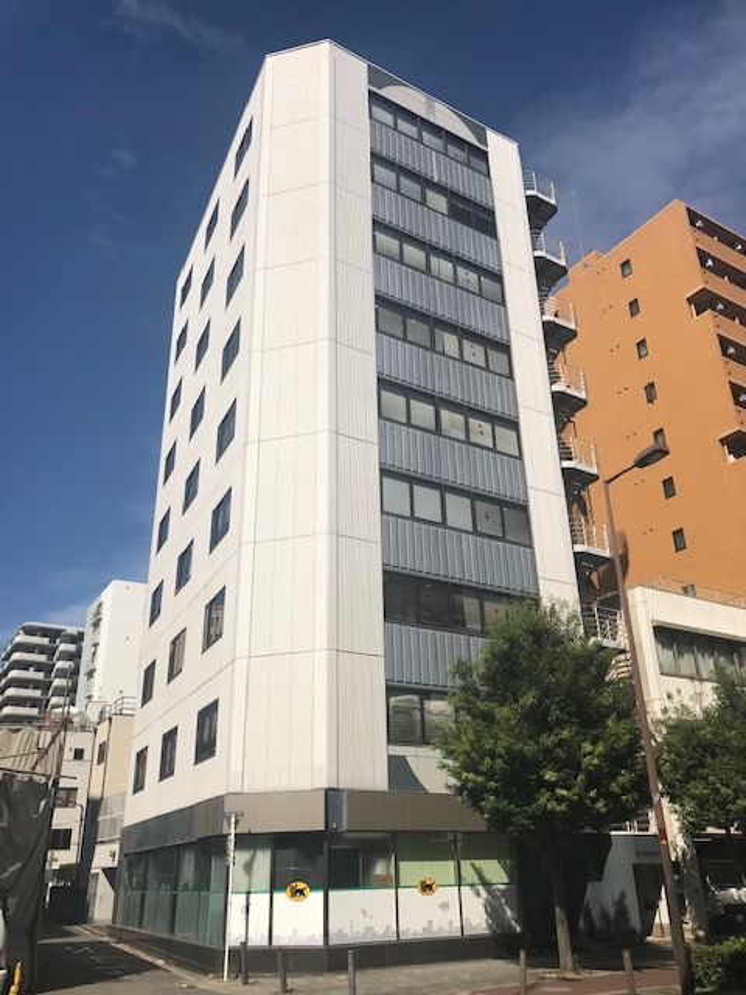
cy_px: 498
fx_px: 805
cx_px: 373
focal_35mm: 28
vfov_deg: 63.4
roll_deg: +1.7
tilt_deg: +27.2
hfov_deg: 49.7
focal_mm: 3.99
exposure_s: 1/5319
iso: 20
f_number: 1.8
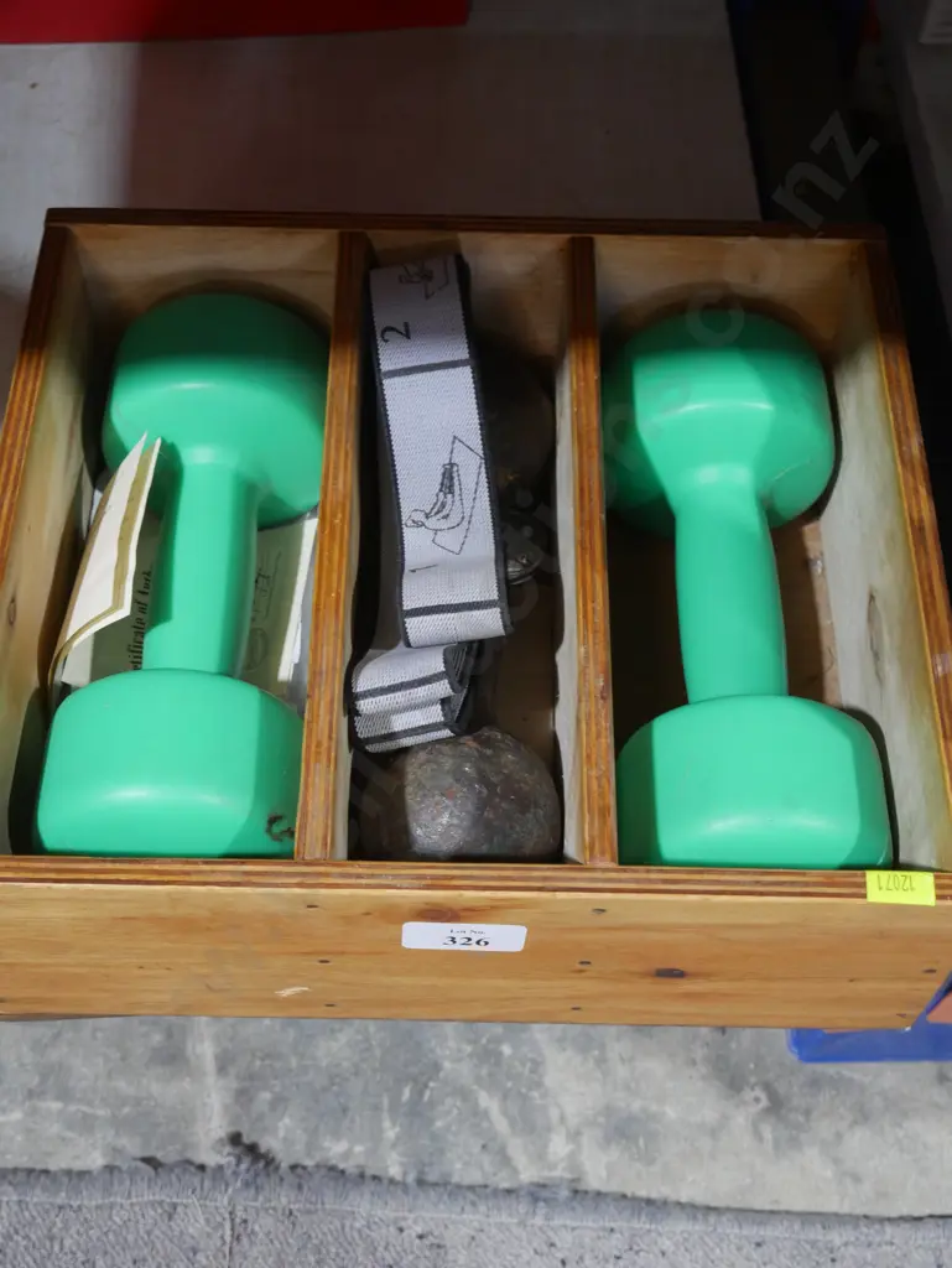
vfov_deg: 41.2
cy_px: 634
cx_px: 476
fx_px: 1685
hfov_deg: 31.5
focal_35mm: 46
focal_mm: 23
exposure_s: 1/60
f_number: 5.1
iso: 1000
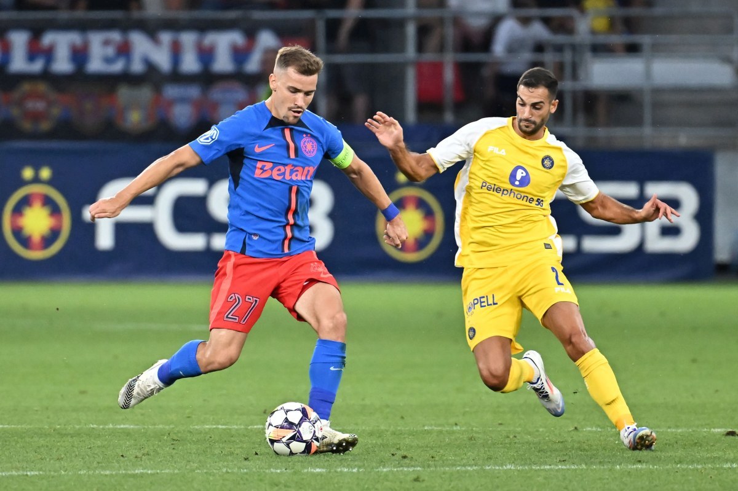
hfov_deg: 5.2
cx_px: 369
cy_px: 246
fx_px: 8196
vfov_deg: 3.4
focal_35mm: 400
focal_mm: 400
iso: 4000
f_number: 4.5
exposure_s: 1/1600
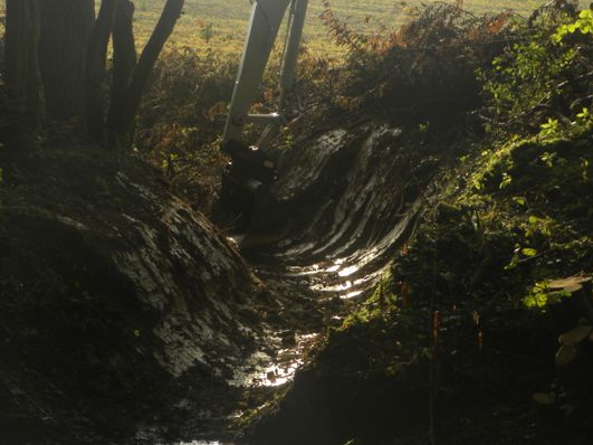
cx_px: 295
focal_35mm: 141
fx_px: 2415
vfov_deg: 10.5
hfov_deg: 14.0
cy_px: 221
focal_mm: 20.8
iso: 64
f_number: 4.5
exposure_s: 1/276
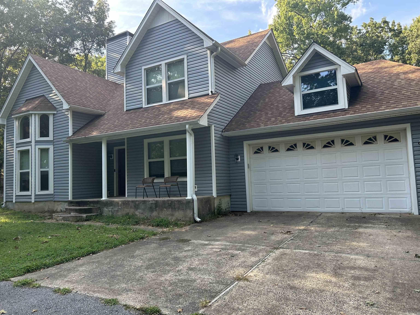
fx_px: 315
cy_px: 158
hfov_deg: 67.3
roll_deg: +2.1
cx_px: 210
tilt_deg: +4.9
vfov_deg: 53.1
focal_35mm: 26
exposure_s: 1/361
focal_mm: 5.7
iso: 50
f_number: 1.5
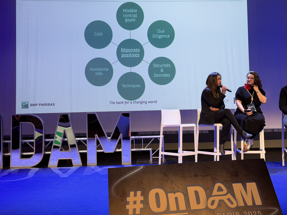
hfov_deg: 39.7
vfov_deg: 30.3
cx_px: 144
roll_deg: +1.6
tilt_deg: +1.0
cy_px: 108
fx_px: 398
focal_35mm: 48
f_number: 1.78
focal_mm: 6.76
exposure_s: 1/50
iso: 80
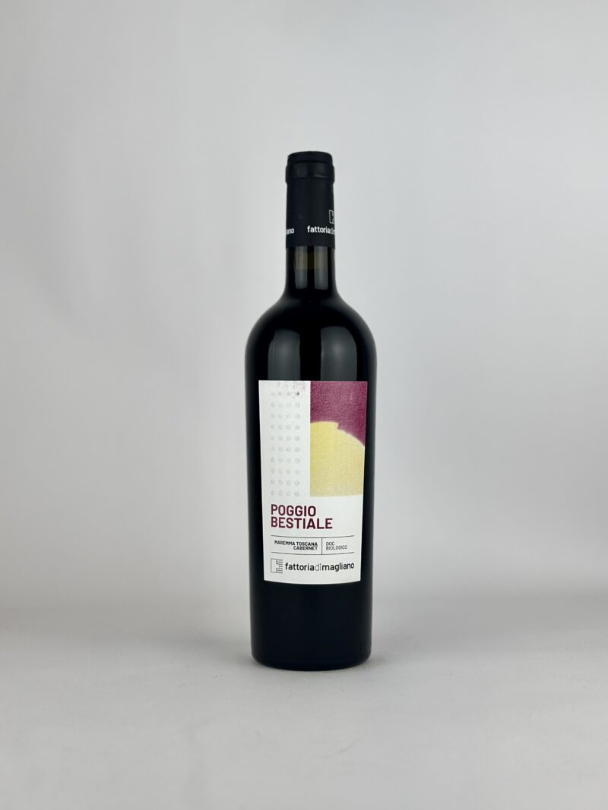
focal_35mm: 48
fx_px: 1124
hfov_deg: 30.3
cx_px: 304
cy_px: 405
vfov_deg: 39.7
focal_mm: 6.86
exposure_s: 1/1120
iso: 80
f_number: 1.78
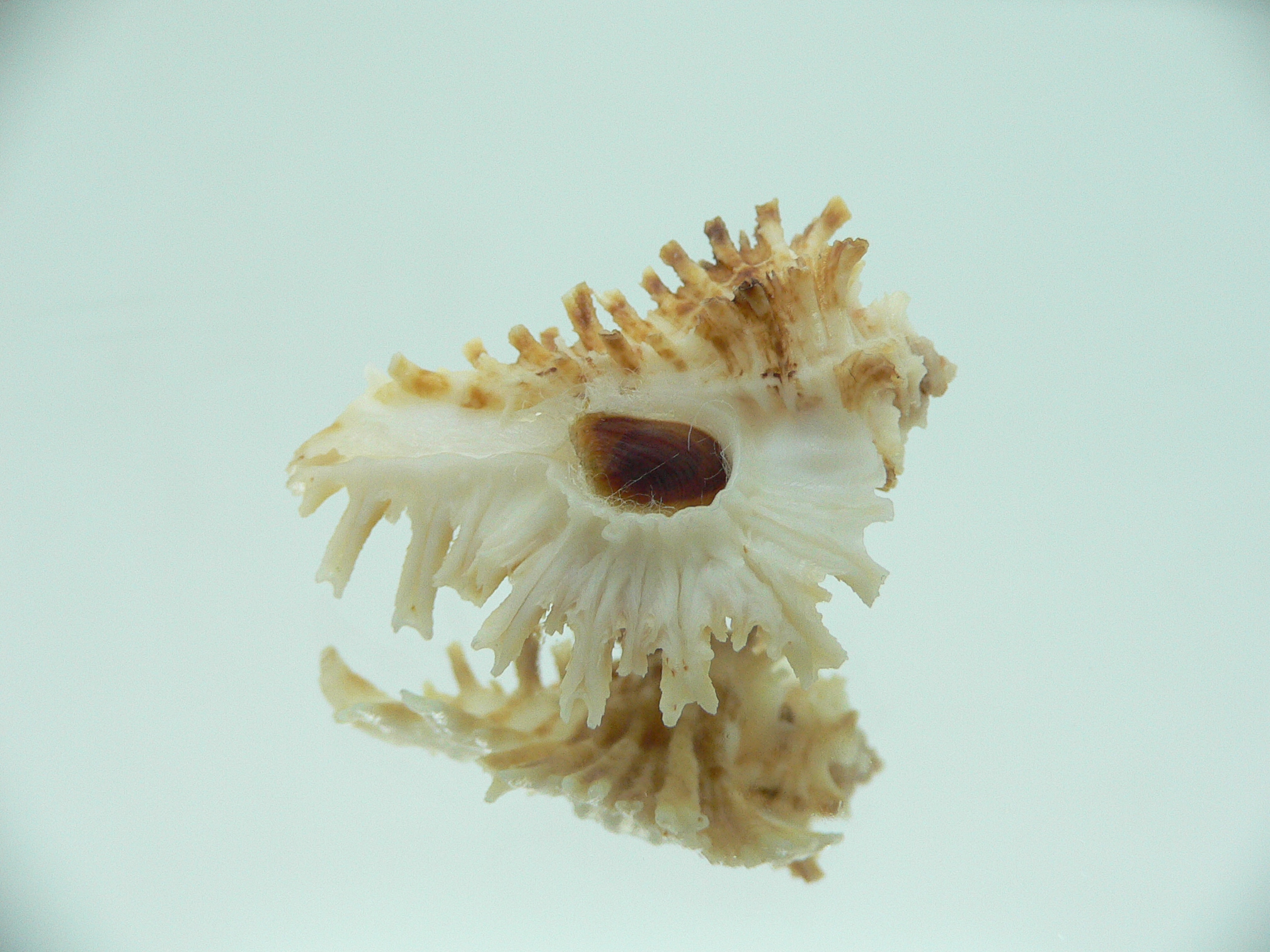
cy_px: 476
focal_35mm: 35
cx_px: 635
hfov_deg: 52.6
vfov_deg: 40.7
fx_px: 1284
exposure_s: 1/60
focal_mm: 4.6
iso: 150
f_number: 2.8
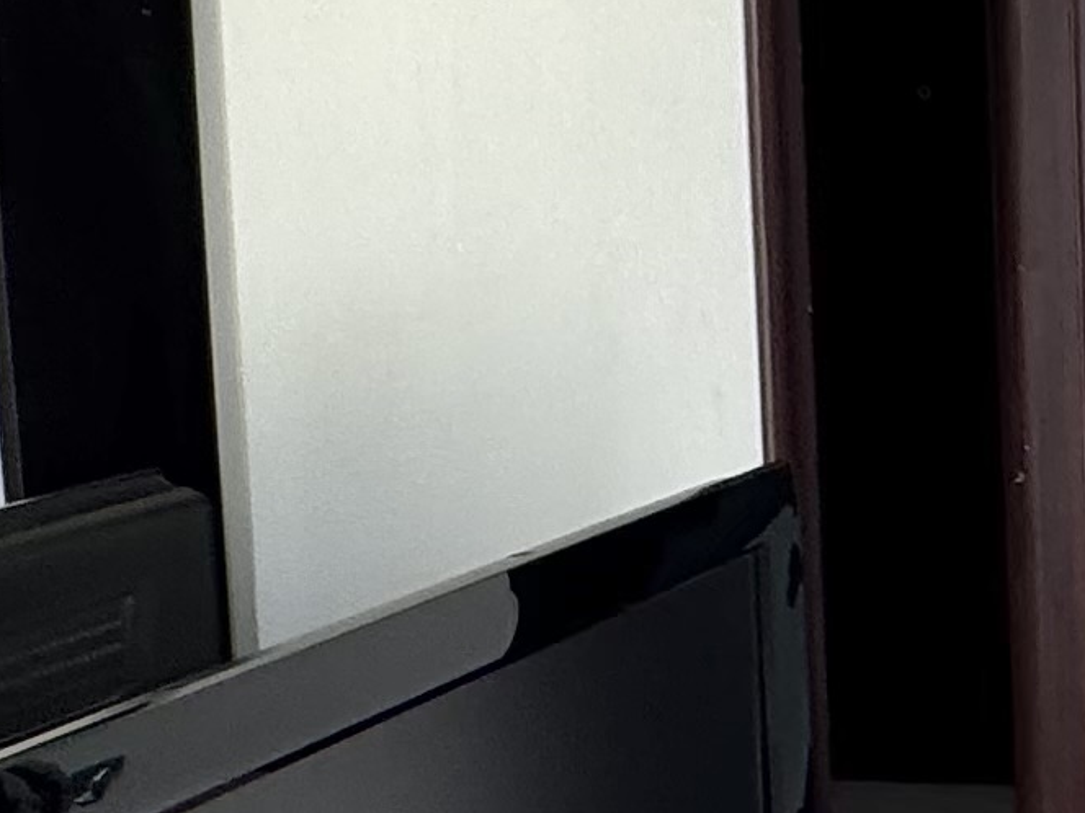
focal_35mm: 85
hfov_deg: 16.6
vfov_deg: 17.3
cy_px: 212
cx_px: 2239
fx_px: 2664
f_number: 2.2
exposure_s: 1/99
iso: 50
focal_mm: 2.22
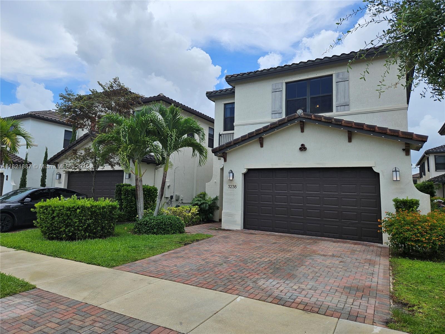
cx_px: 222
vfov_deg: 58.9
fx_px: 296
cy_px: 167
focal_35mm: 23
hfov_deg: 73.9
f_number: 1.8
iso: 25
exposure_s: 1/2000
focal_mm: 5.4
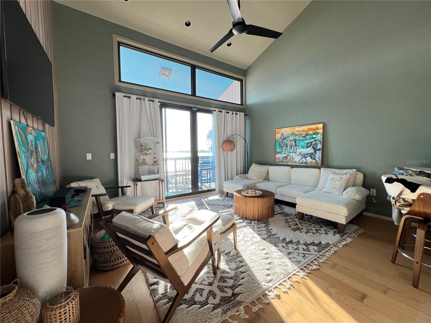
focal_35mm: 13
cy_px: 162
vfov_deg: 89.9
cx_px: 216
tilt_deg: -3.1
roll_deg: +1.2
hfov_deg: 106.2
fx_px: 162
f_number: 1.8
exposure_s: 1/99
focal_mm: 1.57
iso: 64
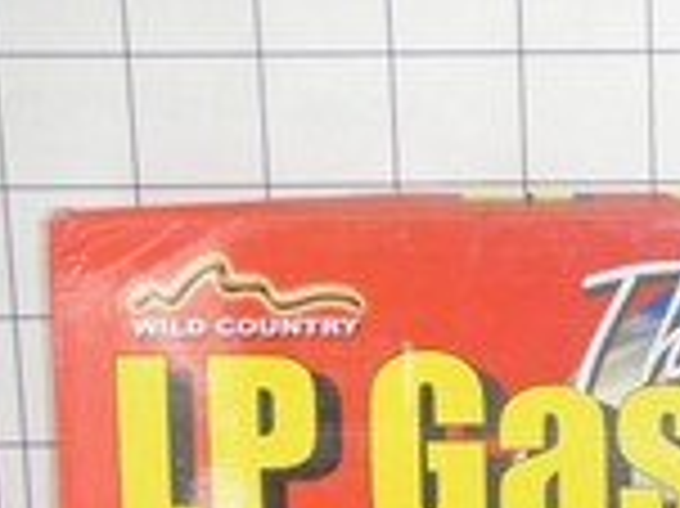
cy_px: 620
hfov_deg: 14.0
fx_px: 2650
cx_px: 883
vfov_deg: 10.8
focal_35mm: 135
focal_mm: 9.13
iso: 100
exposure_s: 1/40
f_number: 4
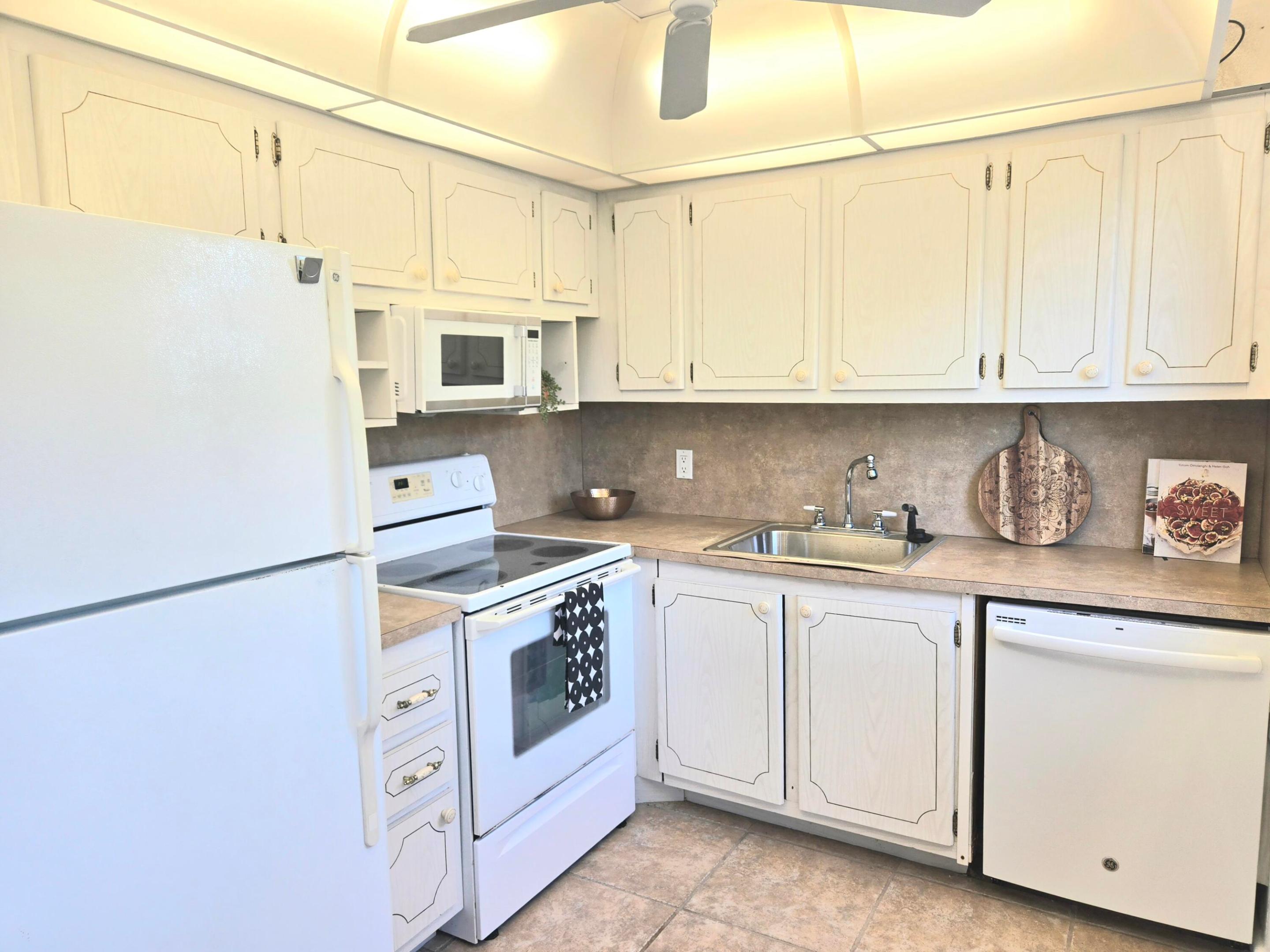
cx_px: 635
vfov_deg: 58.9
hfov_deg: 73.9
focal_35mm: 23
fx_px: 844
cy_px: 476
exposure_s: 1/120
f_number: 1.8
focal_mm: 5.4
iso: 25
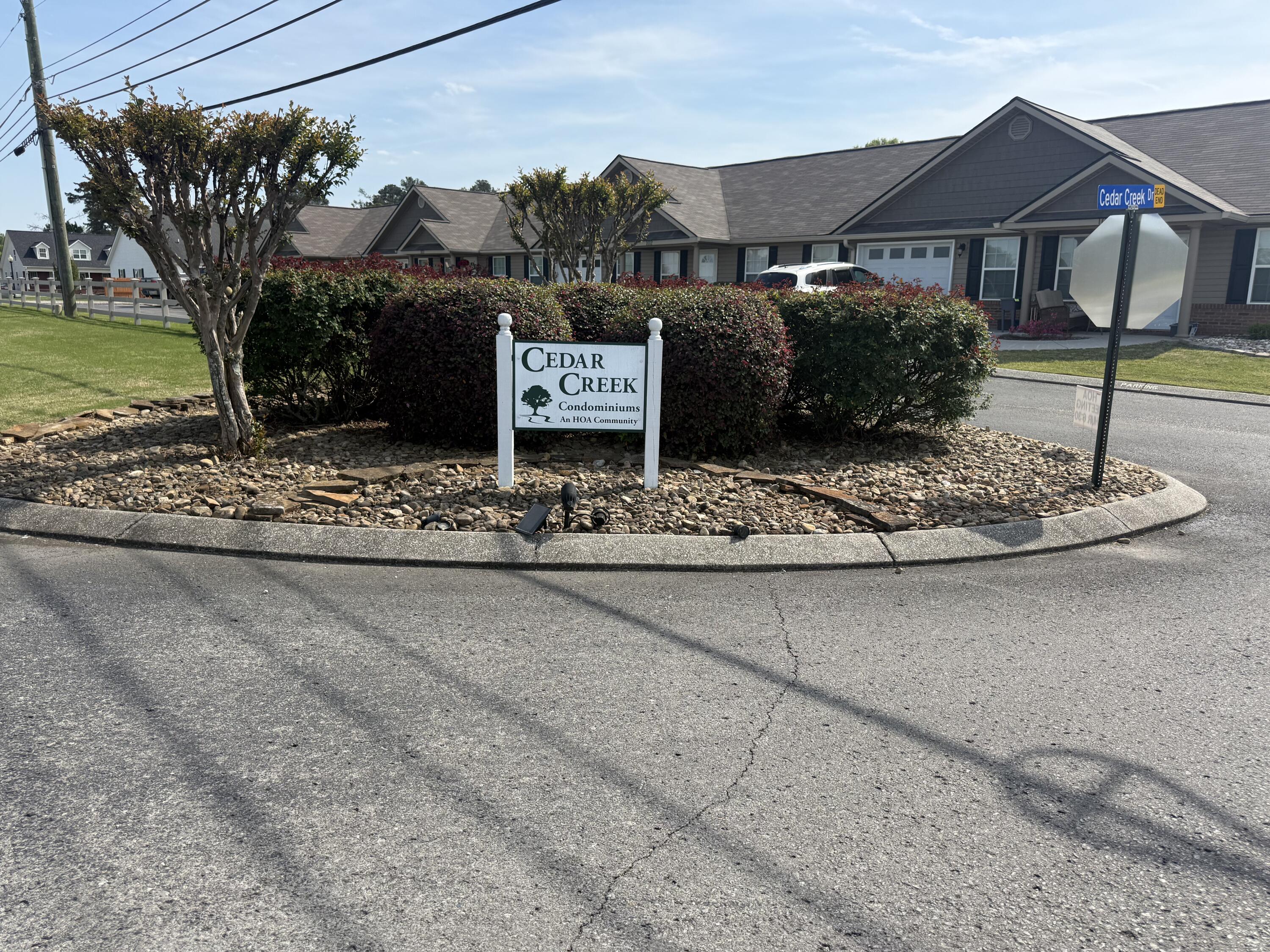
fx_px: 881
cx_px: 635
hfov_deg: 71.6
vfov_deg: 56.8
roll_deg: -0.9
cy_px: 476
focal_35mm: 24
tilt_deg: -11.2
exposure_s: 1/4167
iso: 100
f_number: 1.78
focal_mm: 6.76
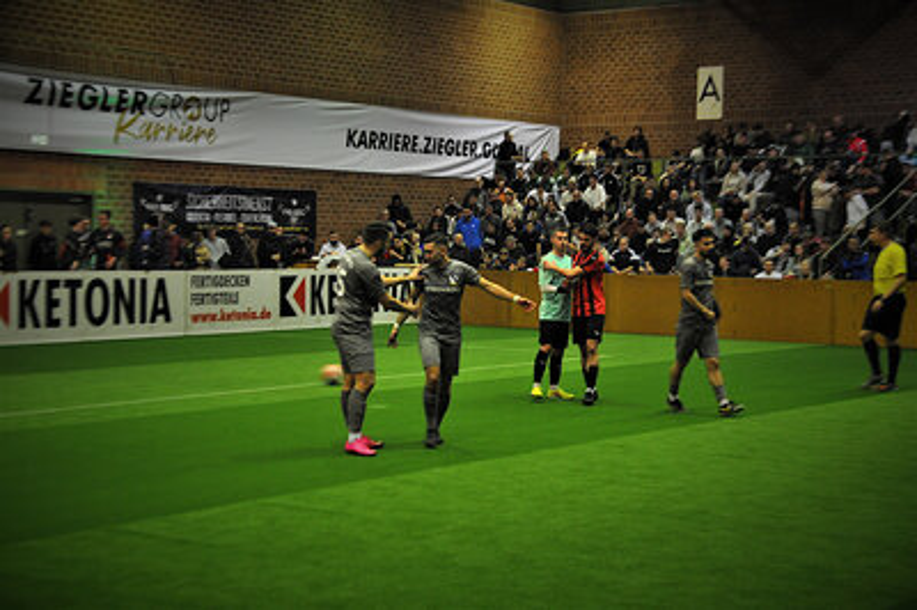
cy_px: 305
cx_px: 458
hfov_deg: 29.9
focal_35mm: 68
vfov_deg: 20.1
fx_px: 1718
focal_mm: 45
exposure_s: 1/40
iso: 1600
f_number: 4.8
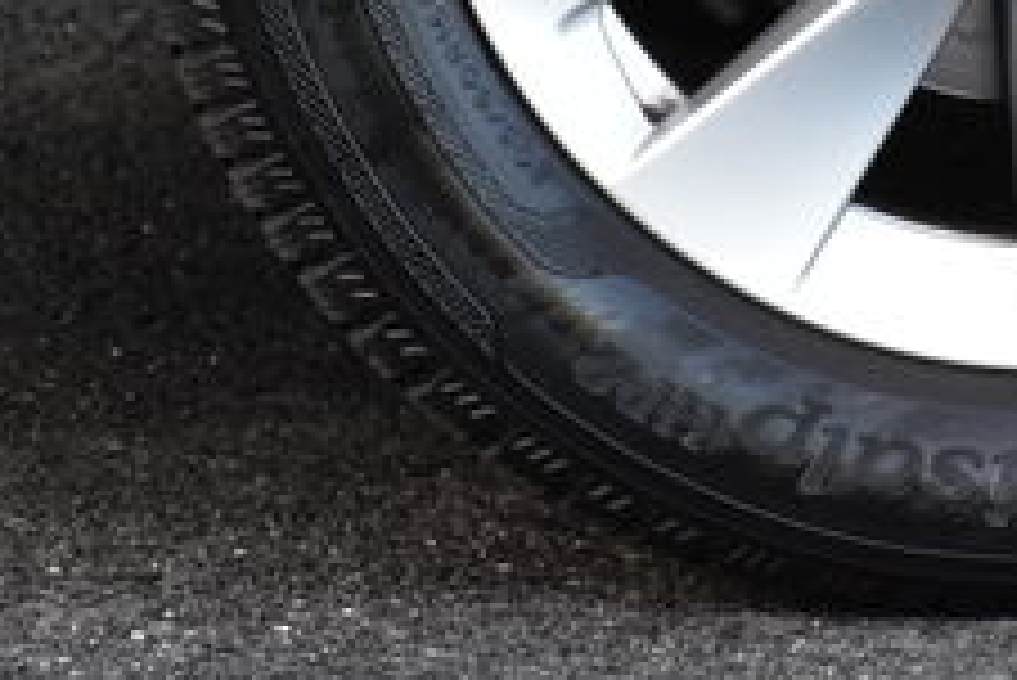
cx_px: 1210
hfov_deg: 3.3
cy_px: -421
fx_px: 17843
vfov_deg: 2.2
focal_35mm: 631
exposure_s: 1/125
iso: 1250
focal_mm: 95
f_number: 9
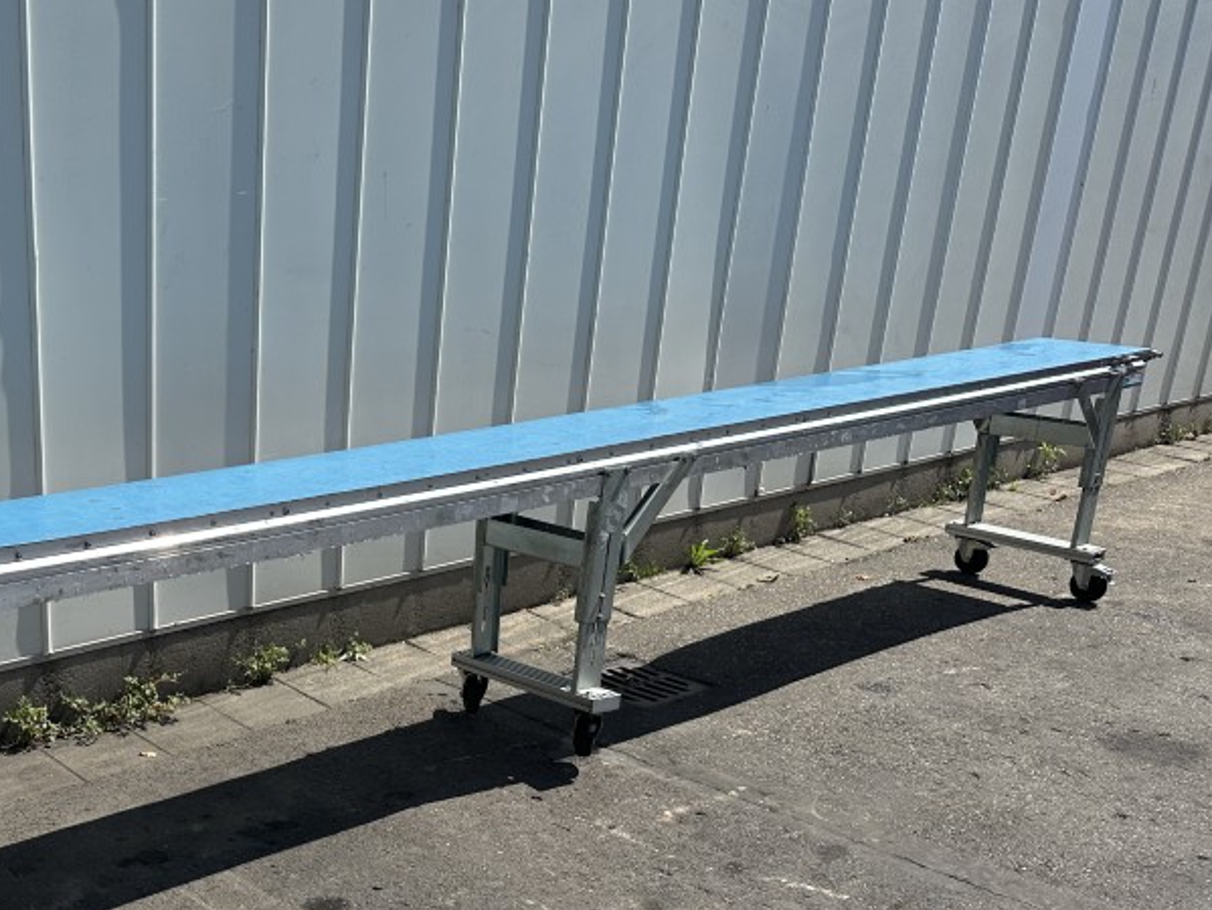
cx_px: 184
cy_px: 671
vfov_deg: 34.5
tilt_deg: -19.9
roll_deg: -0.5
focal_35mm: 41
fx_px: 1436
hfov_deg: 42.9
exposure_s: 1/3861
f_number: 1.78
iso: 80
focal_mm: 6.86
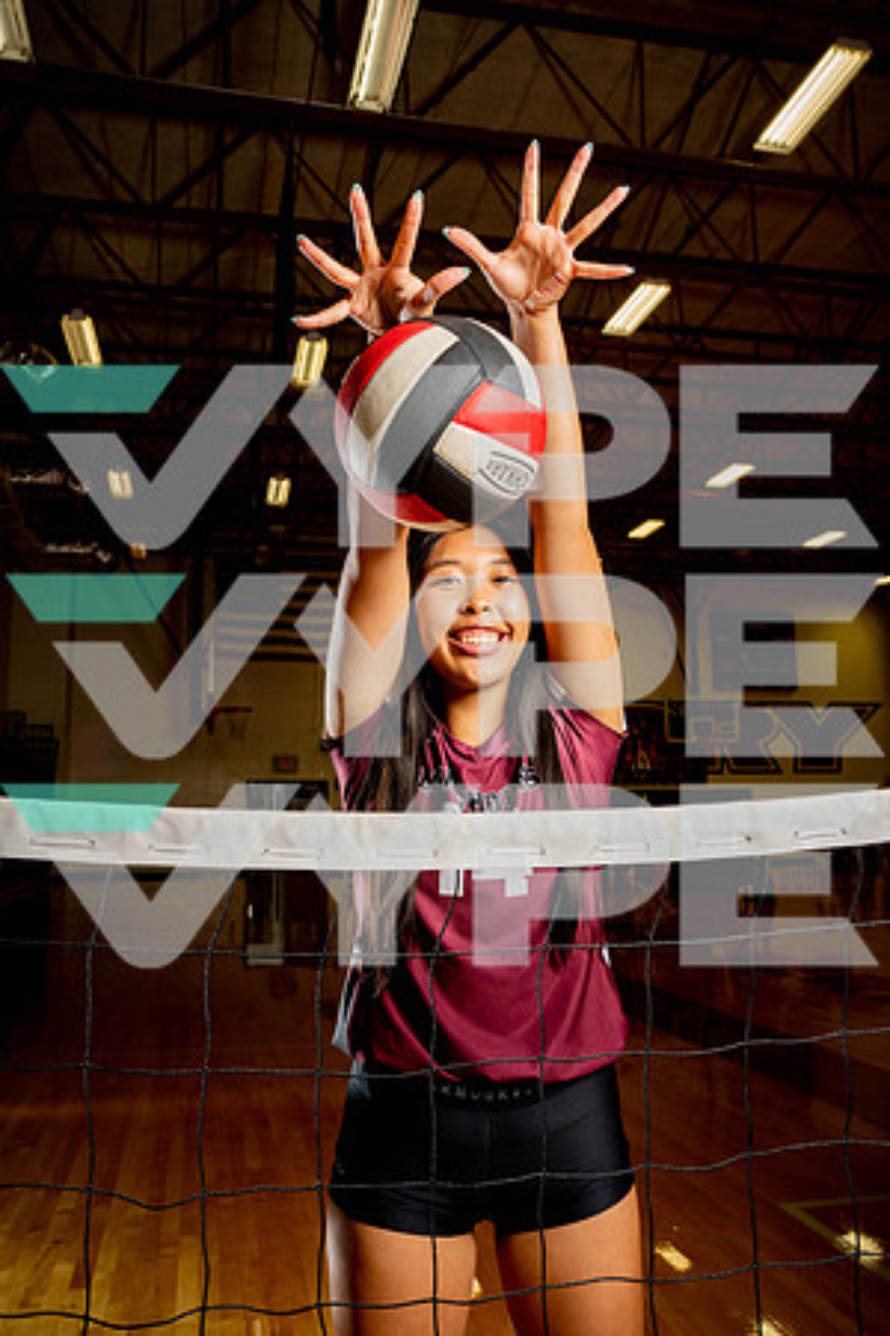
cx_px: 445
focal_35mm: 29
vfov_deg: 63.7
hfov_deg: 45.0
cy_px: 668
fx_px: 1075
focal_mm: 29
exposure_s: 1/250
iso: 400
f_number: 7.1
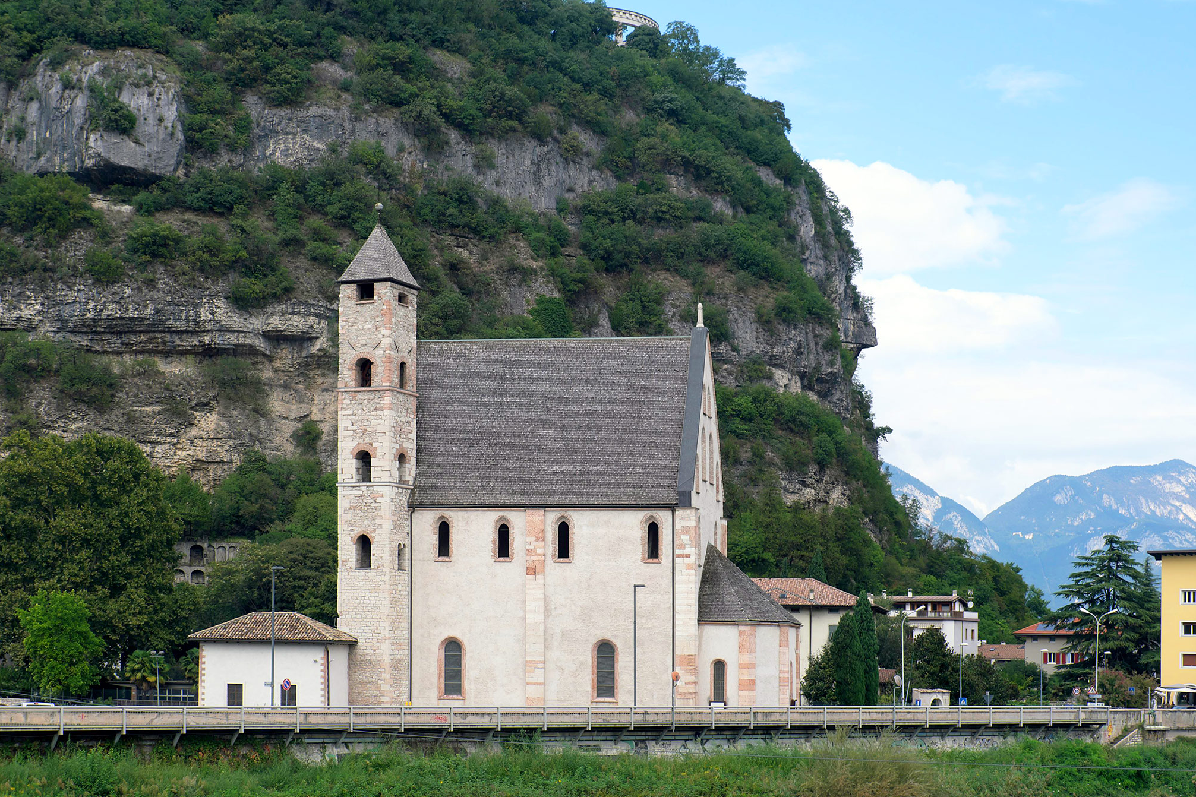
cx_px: 595
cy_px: 399
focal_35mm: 59
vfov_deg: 23.0
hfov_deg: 33.9
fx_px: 1960
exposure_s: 1/120
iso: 200
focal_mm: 38.9
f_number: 6.4
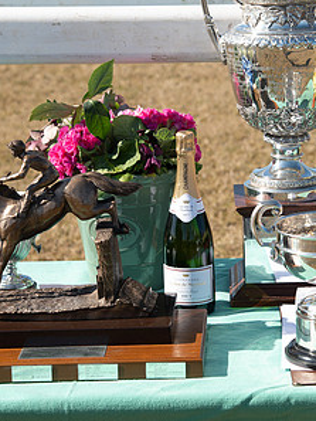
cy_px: 162
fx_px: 1484
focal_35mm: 122
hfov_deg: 12.1
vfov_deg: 16.1
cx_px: 205
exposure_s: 1/200
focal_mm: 65
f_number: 5
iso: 64
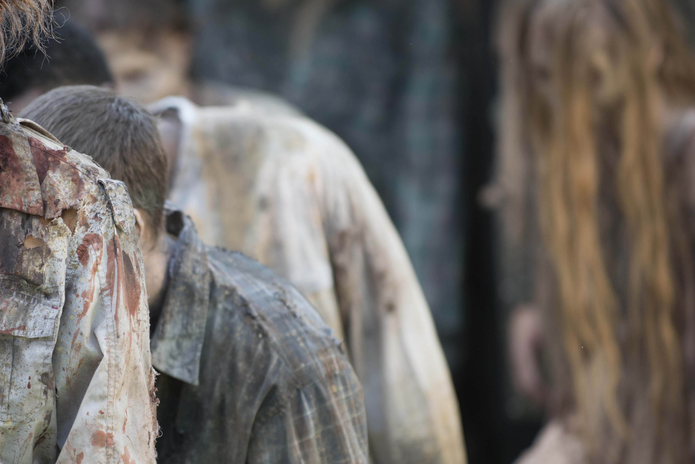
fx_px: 7280
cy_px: 304
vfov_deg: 3.6
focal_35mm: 377
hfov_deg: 5.5
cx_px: 190
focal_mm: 180
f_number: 2.8
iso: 400
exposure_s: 1/800
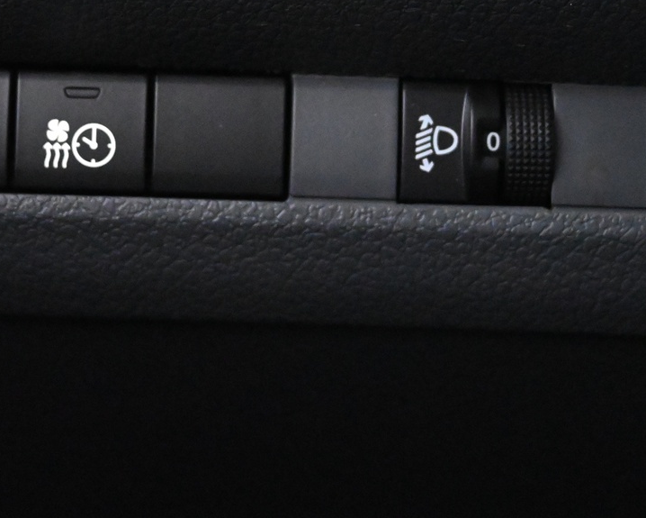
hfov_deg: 20.7
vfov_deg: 16.6
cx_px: 204
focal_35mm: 92
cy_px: 132
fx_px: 1761
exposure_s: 1/50
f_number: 4.8
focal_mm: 29
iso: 10000
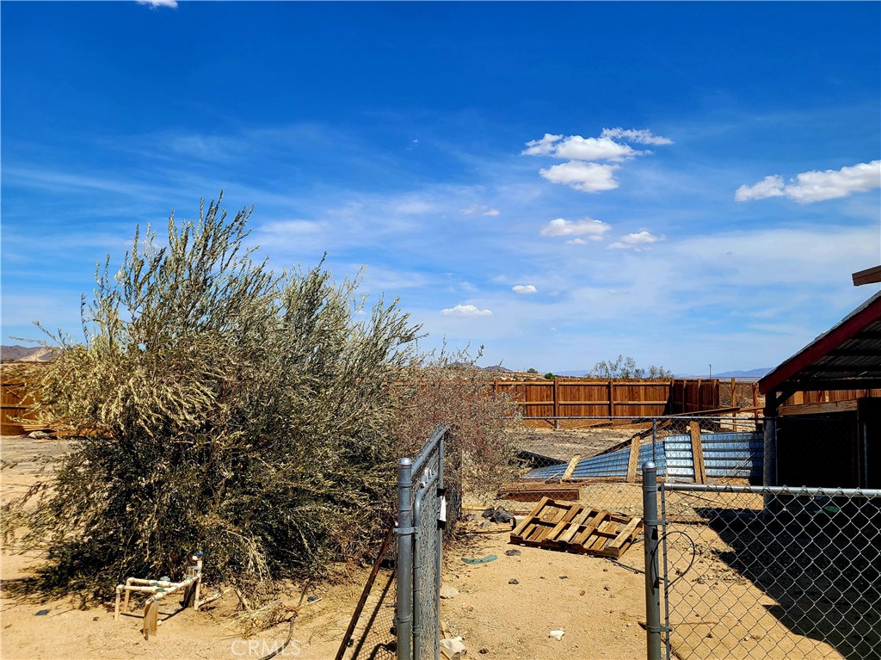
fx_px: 661
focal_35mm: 26
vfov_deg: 53.0
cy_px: 330
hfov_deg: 67.3
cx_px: 440
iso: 40
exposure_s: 1/5000
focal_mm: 5.4
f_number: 1.8
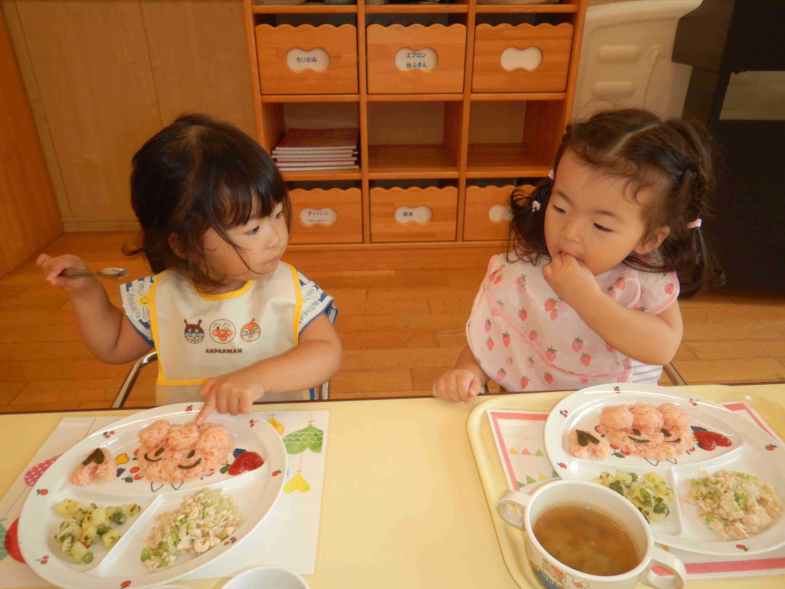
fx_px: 544
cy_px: 294
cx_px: 392
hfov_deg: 71.6
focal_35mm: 24
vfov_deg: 56.8
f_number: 2.8
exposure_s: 1/160
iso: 125
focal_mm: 4.3
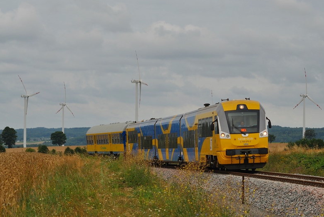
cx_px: 152
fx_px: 1243
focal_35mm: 138
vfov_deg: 10.0
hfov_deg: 14.8
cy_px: 97
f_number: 6.3
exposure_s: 1/400
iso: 100
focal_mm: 70
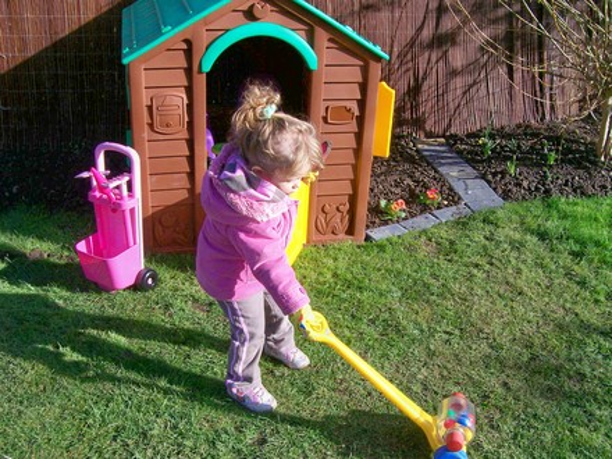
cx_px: 306
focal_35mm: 36
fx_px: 636
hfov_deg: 51.4
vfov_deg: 39.7
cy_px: 230
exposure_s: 1/437
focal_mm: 6
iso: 80
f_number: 4.8
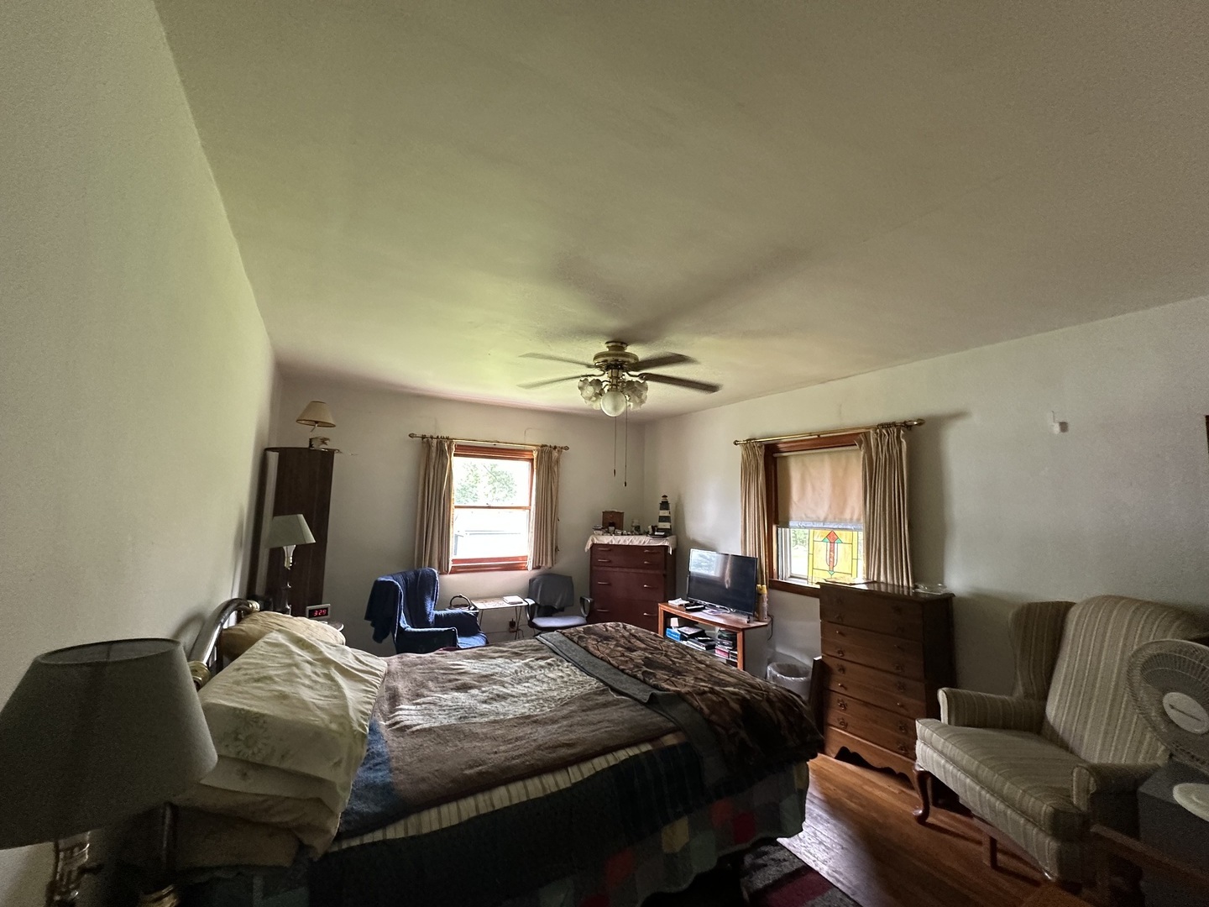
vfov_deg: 85.7
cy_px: 454
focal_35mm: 14
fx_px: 489
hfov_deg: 102.1
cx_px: 604
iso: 400
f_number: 2.2
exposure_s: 1/60
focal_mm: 2.22
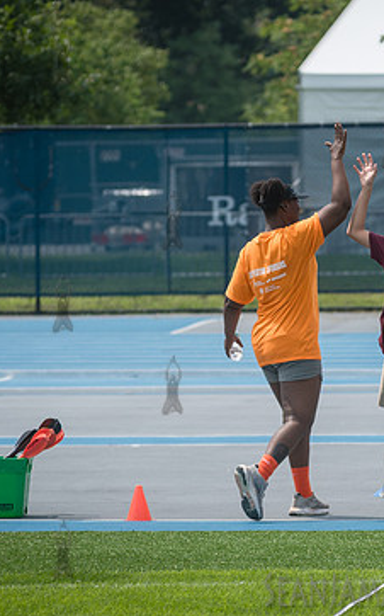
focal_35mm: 321
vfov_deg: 6.5
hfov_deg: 4.1
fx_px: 5379
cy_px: 270
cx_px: 391
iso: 160
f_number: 5
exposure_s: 1/1250
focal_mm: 170
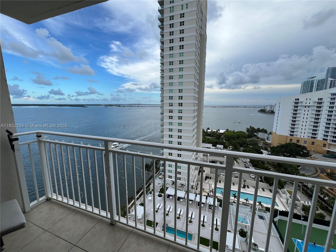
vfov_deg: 89.9
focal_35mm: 13
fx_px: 126
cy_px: 126
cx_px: 168
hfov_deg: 106.2
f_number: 1.8
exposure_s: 1/786
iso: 32
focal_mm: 1.57
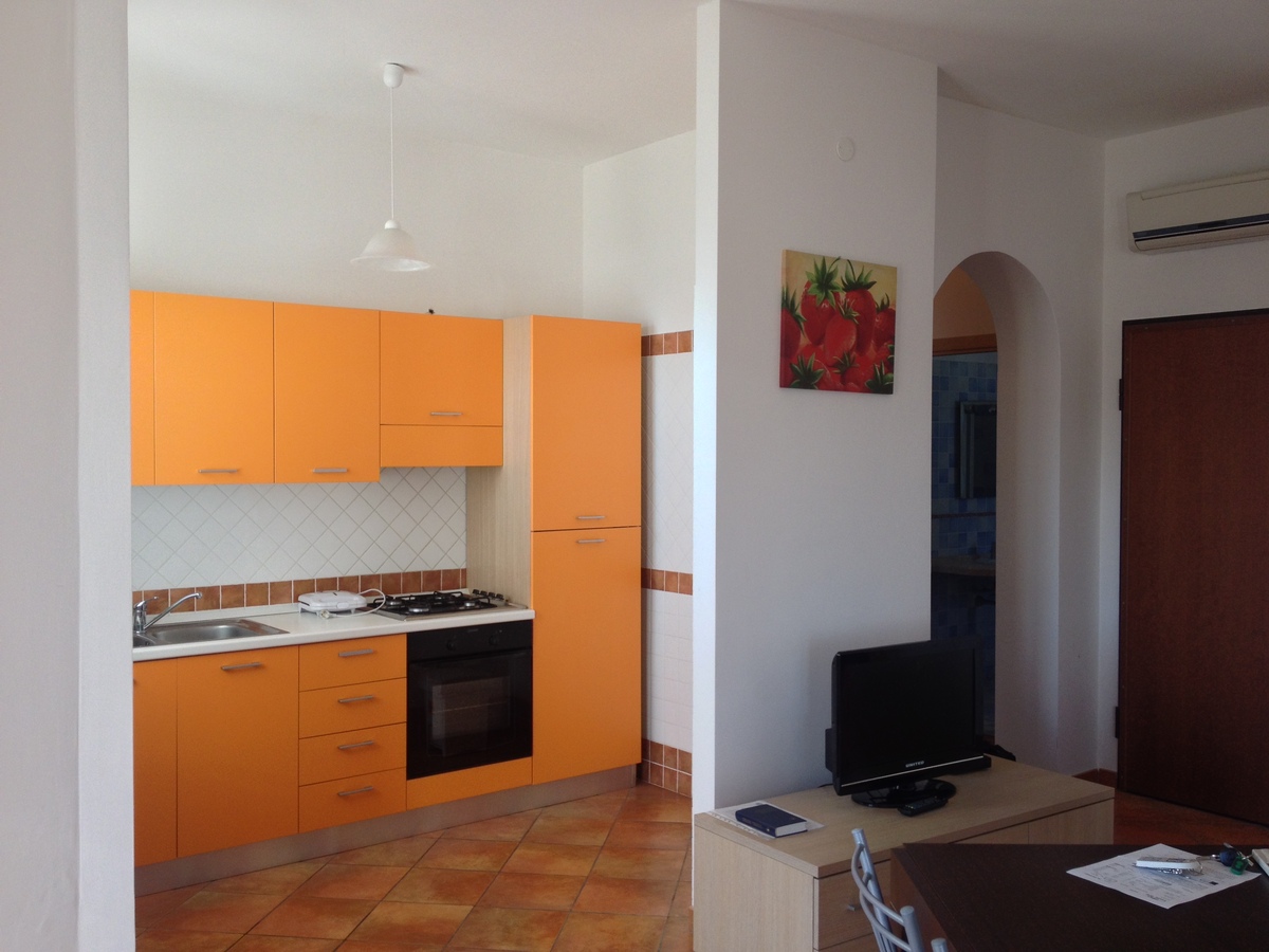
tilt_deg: -4.1
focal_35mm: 35
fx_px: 1283
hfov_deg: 52.6
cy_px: 476
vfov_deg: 40.7
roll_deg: +0.1
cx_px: 634
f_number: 2.4
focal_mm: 4.28
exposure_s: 1/60
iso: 50
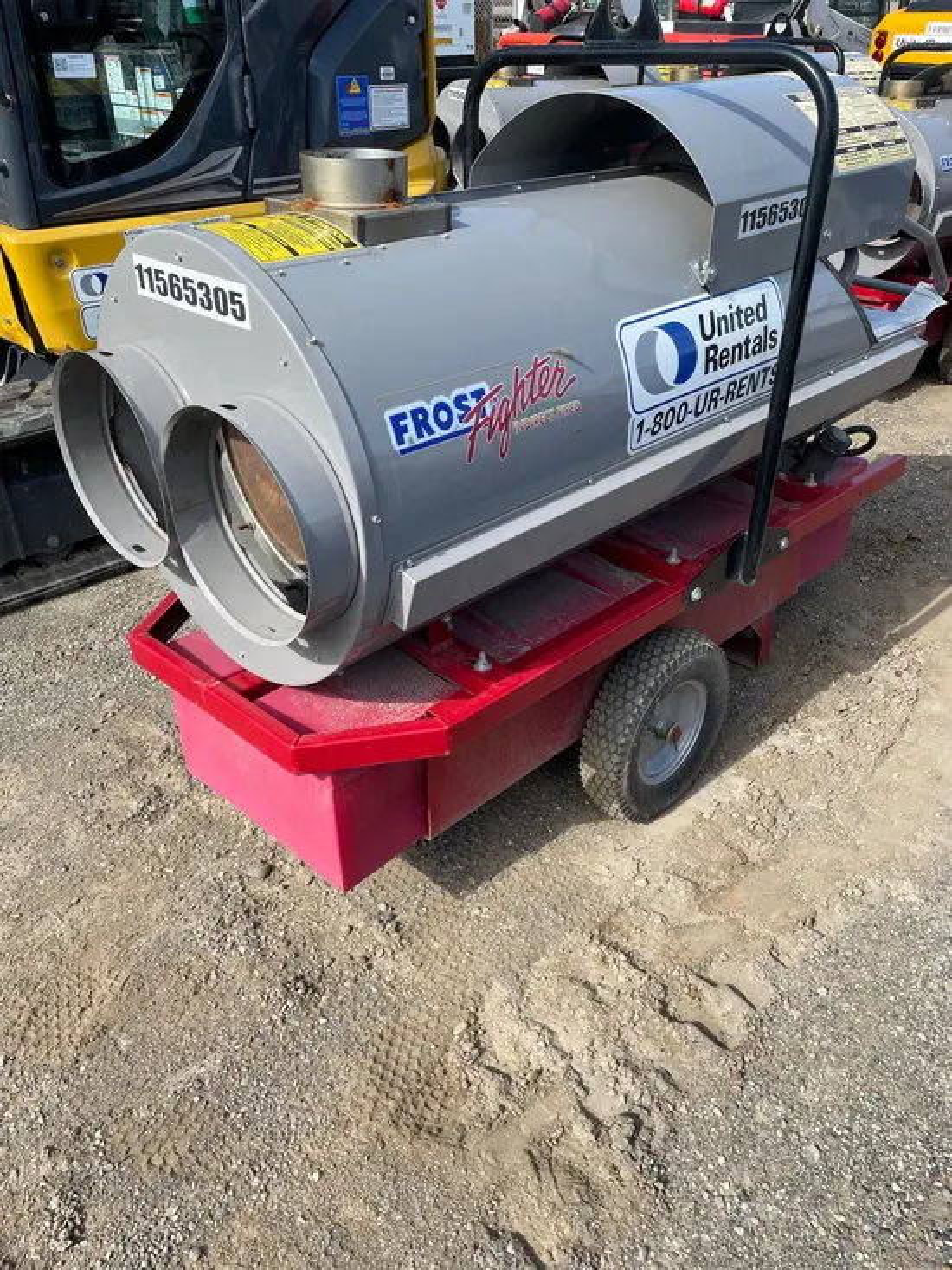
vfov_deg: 67.3
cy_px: 635
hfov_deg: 53.1
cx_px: 476
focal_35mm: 26
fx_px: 953
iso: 32
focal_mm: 4.2
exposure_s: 1/1335
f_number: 1.6
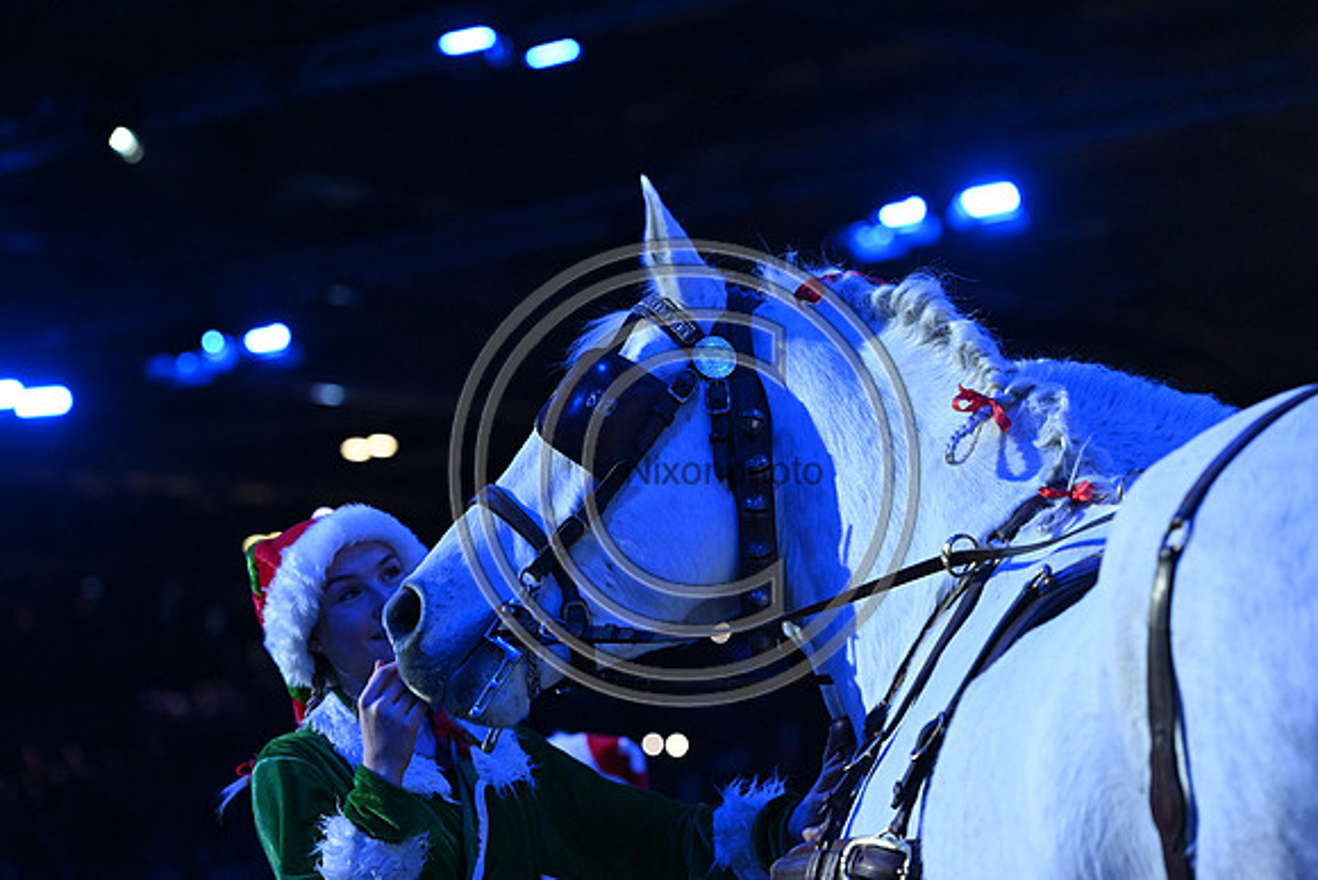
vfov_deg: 9.5
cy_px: 440
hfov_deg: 14.2
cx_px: 659
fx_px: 5310
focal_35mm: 145
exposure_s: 1/640
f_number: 4.5
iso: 6400
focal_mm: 145
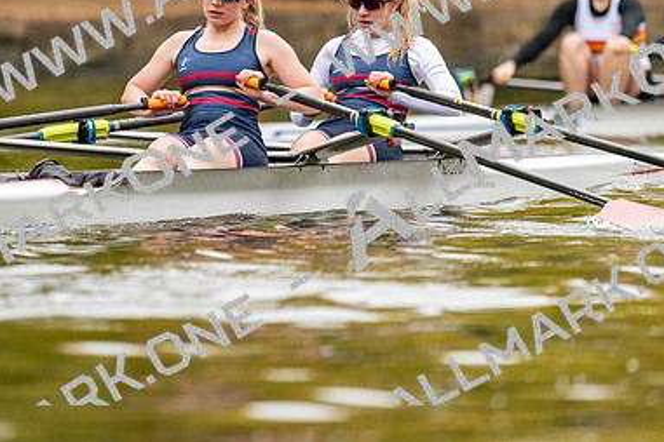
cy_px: 107
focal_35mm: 609
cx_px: 197
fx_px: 11232
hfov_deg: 3.4
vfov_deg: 2.3
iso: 4000
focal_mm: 400
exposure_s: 1/2000
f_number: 4.5
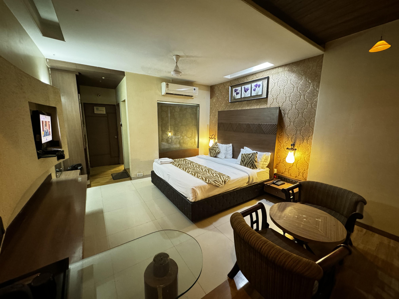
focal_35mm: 14
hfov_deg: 102.1
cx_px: 200
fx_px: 161
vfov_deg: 85.7
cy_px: 150
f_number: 2.2
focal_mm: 2.22
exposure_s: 1/33
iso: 1000
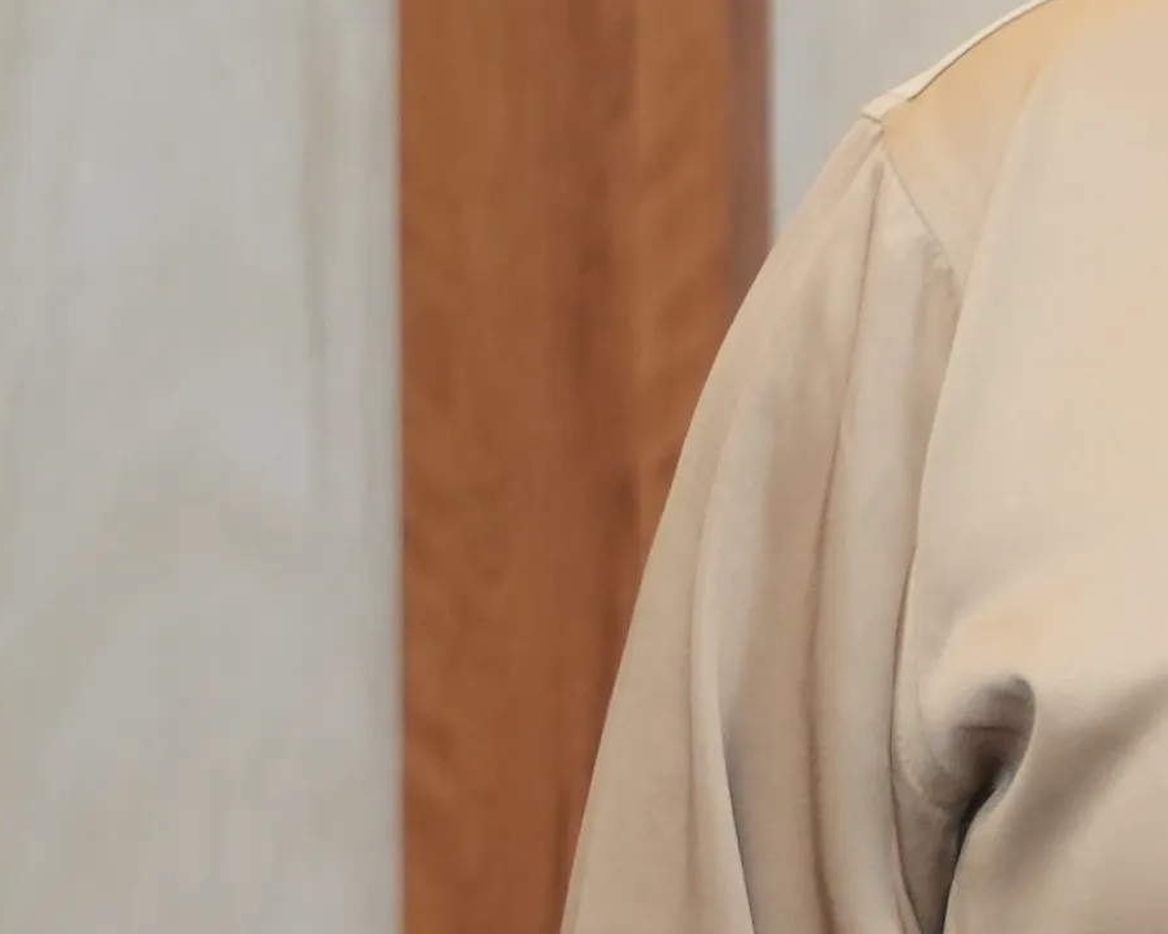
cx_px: 4316
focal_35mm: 268
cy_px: -208
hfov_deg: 6.2
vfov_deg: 5.7
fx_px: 9262
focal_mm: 37
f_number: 4.5
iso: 1000
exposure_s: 1/125
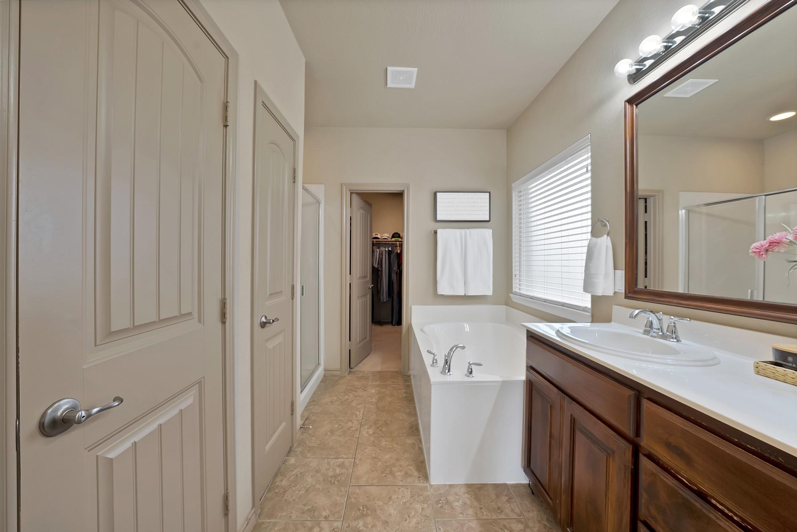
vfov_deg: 90.1
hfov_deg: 112.6
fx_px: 266
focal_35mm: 12
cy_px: 266
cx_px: 398
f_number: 9
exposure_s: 1/4
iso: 640
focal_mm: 12
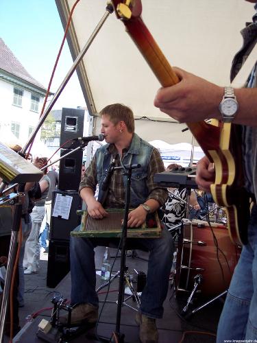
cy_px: 172
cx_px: 128
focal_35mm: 39
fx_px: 386
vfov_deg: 47.9
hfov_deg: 36.8
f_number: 3.4
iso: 100
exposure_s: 1/250
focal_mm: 8
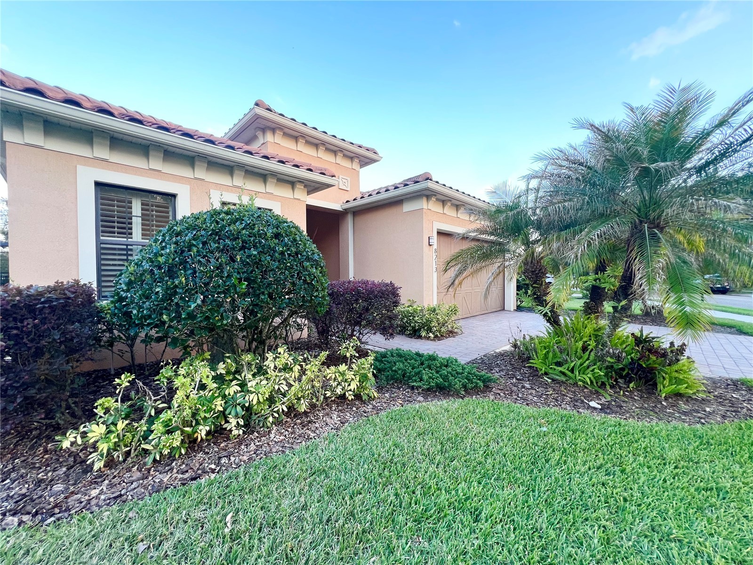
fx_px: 283
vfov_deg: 89.9
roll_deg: +0.1
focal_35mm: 13
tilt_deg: -1.3
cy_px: 282
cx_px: 376
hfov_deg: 106.2
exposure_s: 1/99
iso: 80
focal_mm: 1.57
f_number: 1.8
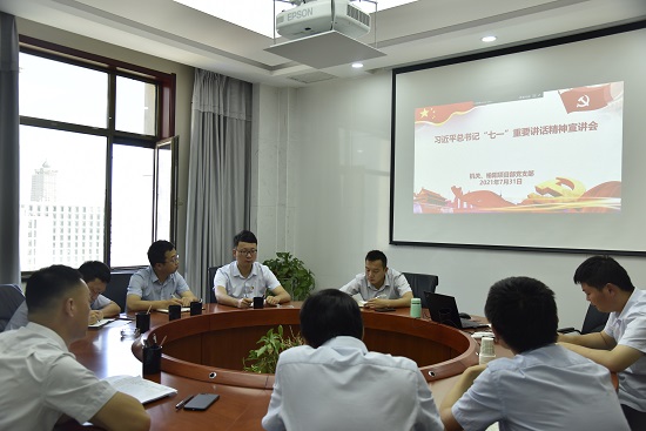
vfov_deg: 42.3
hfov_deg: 60.3
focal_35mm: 31
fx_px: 556
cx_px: 323
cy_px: 216
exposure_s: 1/100
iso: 500
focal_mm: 31
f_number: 5
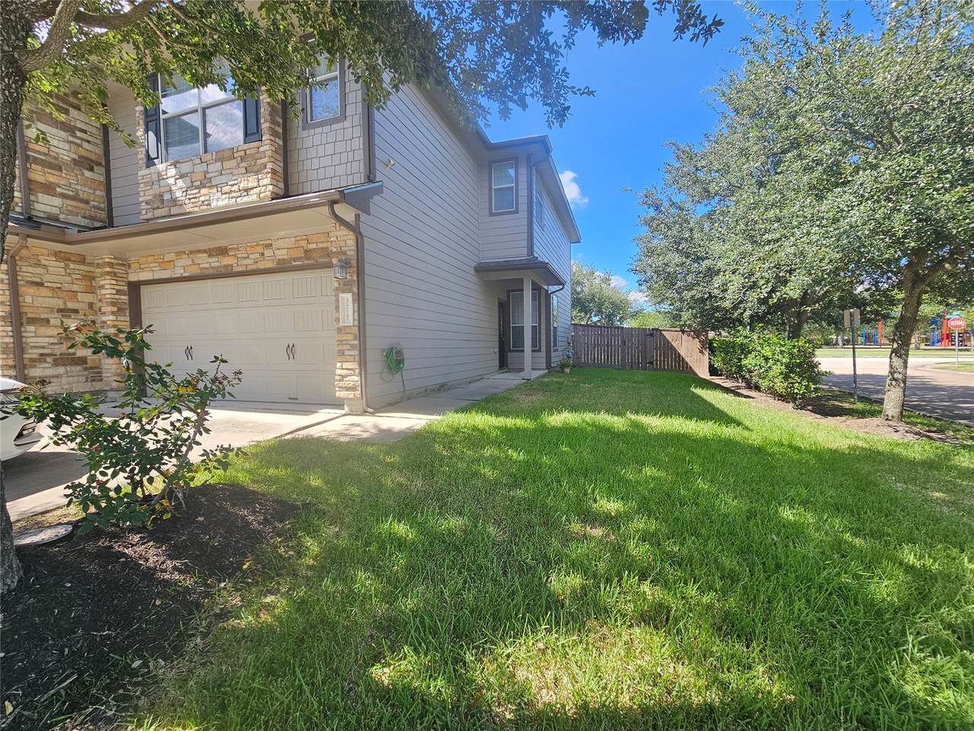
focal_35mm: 13
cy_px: 366
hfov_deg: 106.2
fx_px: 366
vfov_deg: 89.9
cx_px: 487
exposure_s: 1/781
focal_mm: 2.2
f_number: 2.2
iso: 64
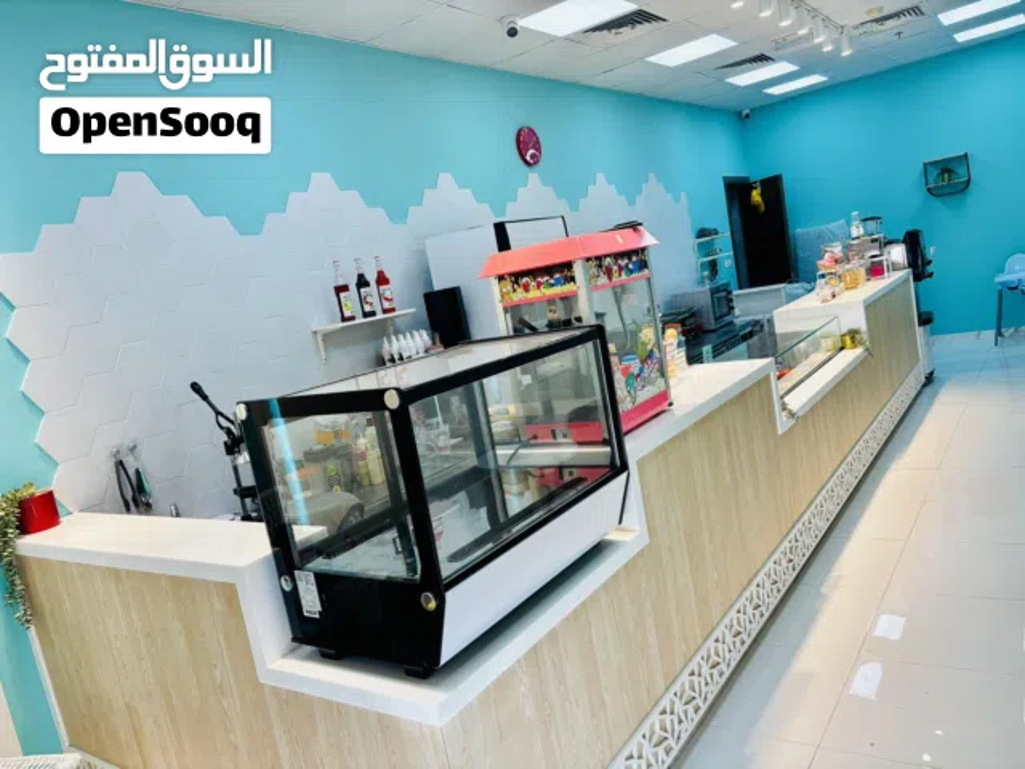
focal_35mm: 26
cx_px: 512
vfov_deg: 53.1
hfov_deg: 67.3
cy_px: 384
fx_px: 770
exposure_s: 1/100
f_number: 1.6
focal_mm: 5.96
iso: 50
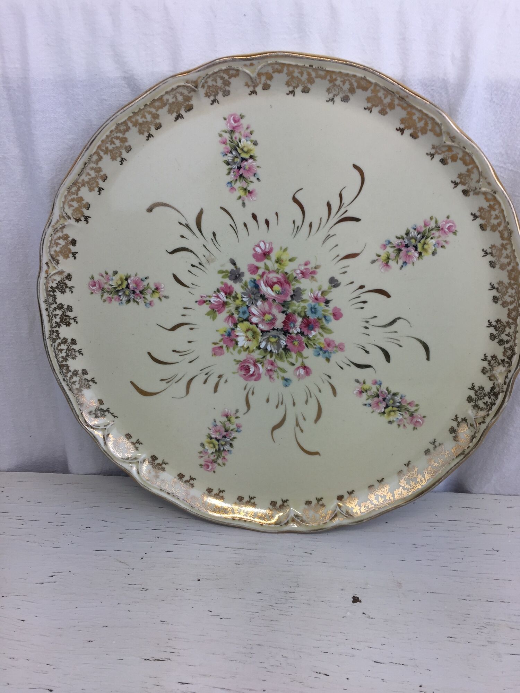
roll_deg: +0.3
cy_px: 346
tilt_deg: -23.2
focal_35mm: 29
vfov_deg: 61.7
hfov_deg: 48.2
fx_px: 581
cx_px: 260
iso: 32
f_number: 2.2
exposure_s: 1/130
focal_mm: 4.15
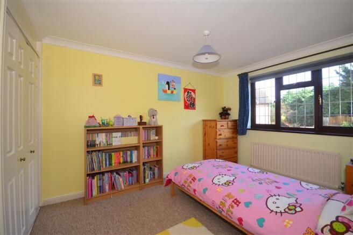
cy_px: 118
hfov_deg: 100.4
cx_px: 176
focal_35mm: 15
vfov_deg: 77.3
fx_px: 147
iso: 400
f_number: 5.6
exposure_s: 1/100
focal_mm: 10
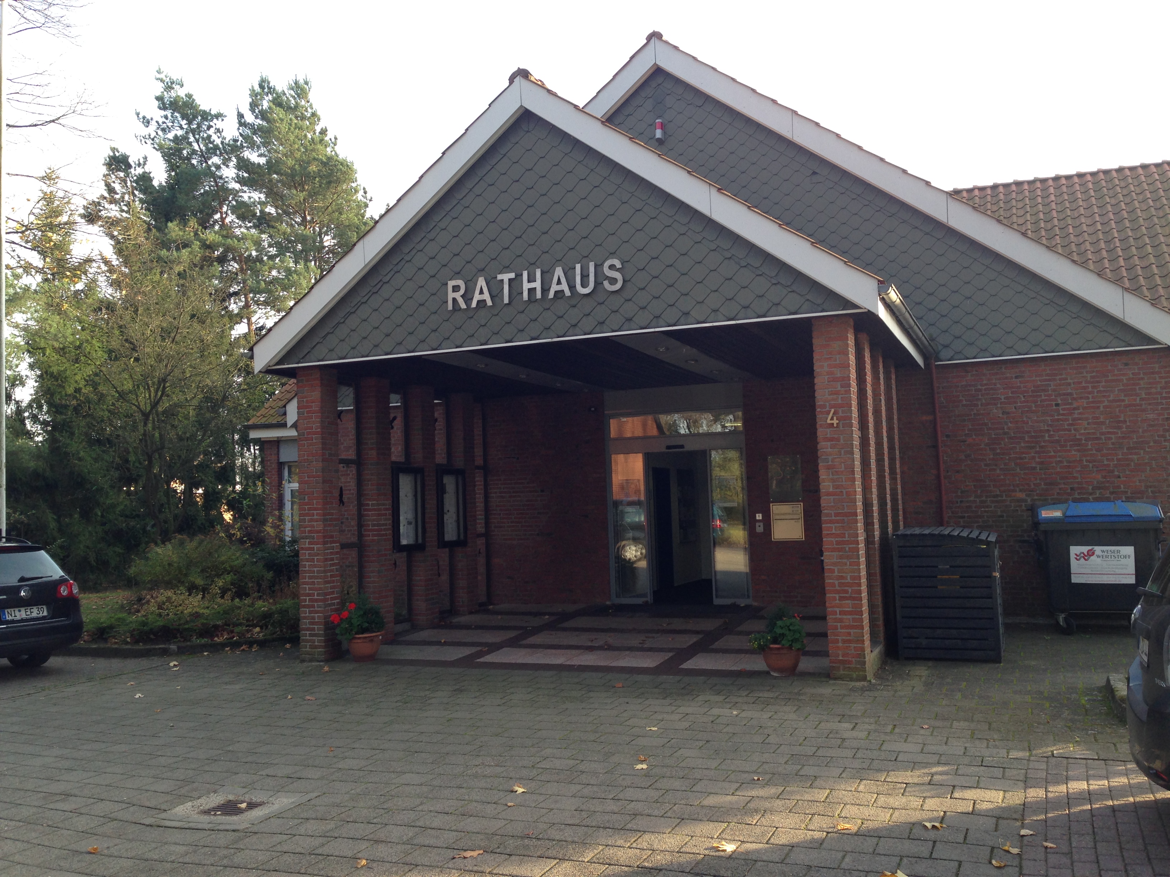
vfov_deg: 42.9
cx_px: 585
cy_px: 438
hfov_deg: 55.4
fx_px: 1115
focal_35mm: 33
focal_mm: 4.12
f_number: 2.4
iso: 50
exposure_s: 1/151
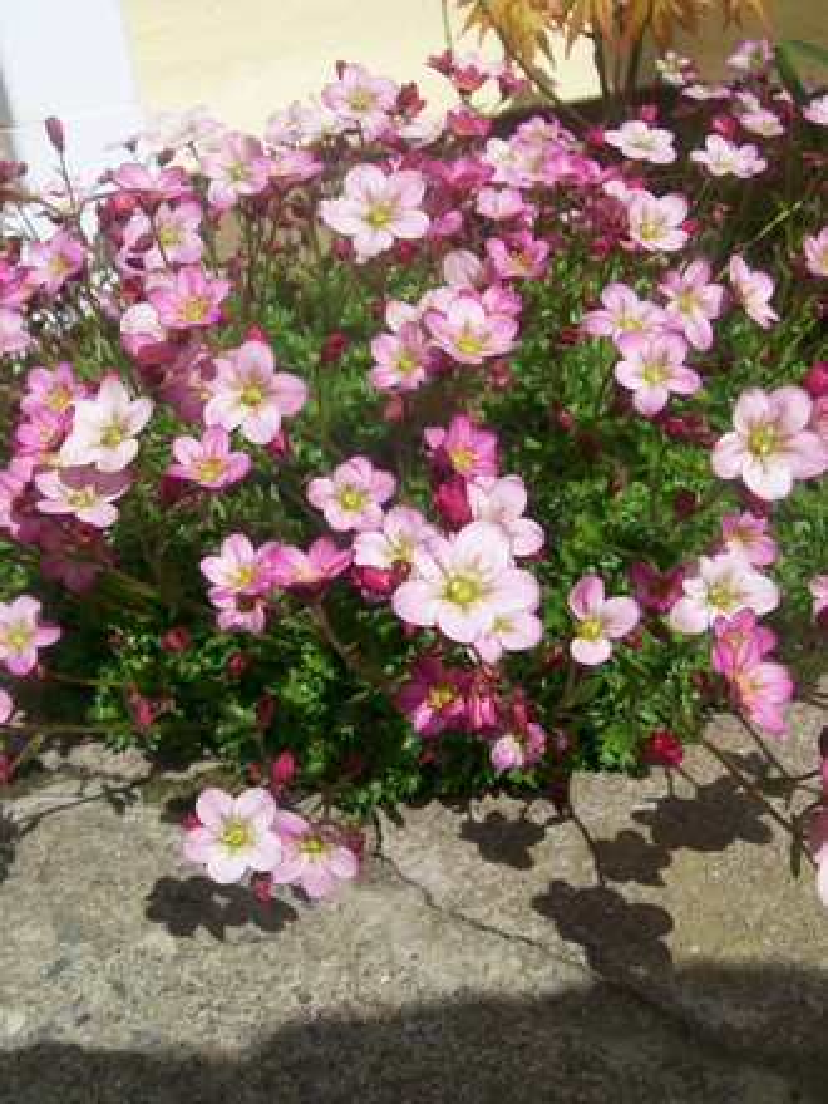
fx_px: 1148
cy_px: 552
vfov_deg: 51.4
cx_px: 414
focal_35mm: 36
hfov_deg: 39.7
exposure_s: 1/1024
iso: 80
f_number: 4.8
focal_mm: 6
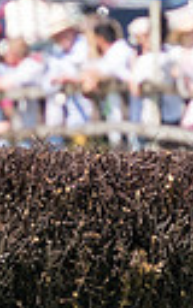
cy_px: -12
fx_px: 13743
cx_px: -19
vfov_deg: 1.3
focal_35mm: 1633
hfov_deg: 0.8
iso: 400
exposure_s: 1/3200
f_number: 4
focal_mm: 165
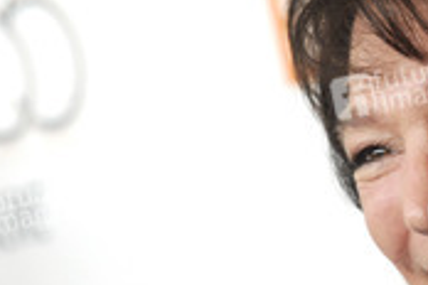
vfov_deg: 2.9
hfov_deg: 4.3
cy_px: 152
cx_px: 427
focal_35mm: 480
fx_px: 5706
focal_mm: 185
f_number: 5.6
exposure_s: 1/125
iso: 1600
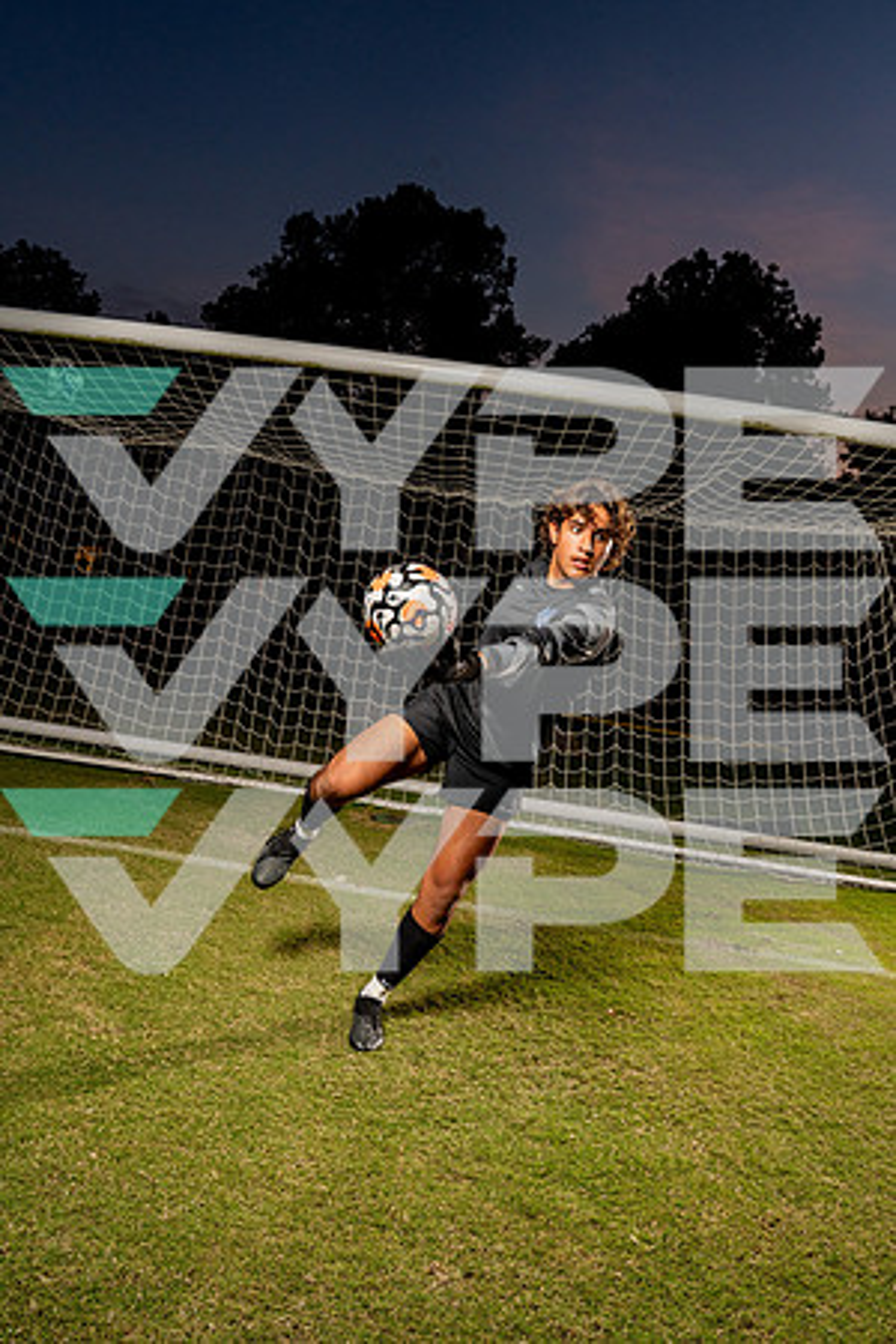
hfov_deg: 46.4
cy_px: 672
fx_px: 1045
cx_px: 448
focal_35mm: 28
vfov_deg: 65.5
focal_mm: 28
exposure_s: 1/250
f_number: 8
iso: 800
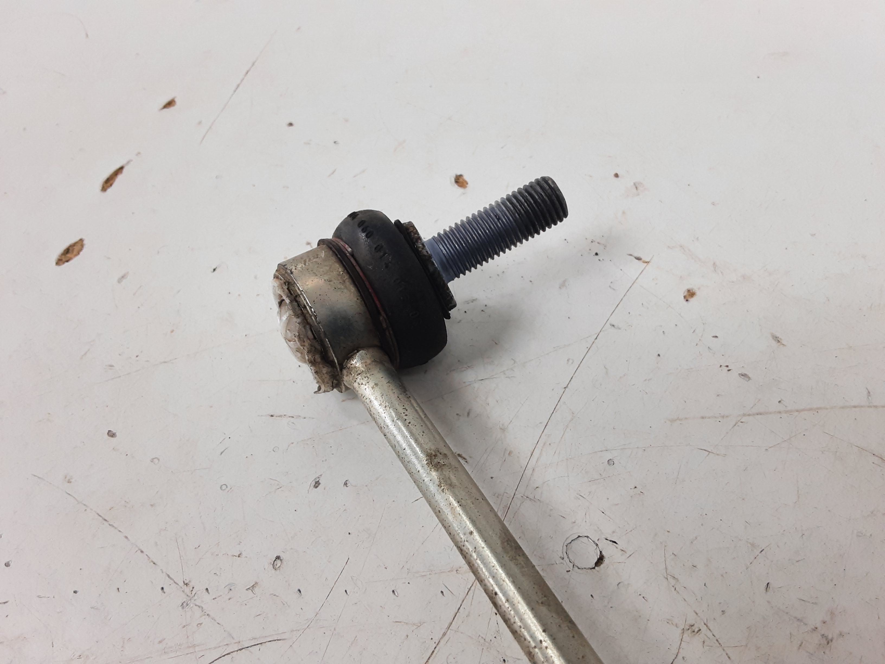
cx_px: 442
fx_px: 690
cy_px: 332
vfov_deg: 51.4
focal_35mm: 27
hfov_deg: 65.3
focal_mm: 2.91
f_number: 1.9
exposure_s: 1/100
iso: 80
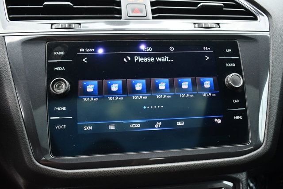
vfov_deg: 40.0
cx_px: 142
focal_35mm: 33
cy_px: 94
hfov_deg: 57.2
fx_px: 259
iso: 800
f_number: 3.8
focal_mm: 22
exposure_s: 1/160
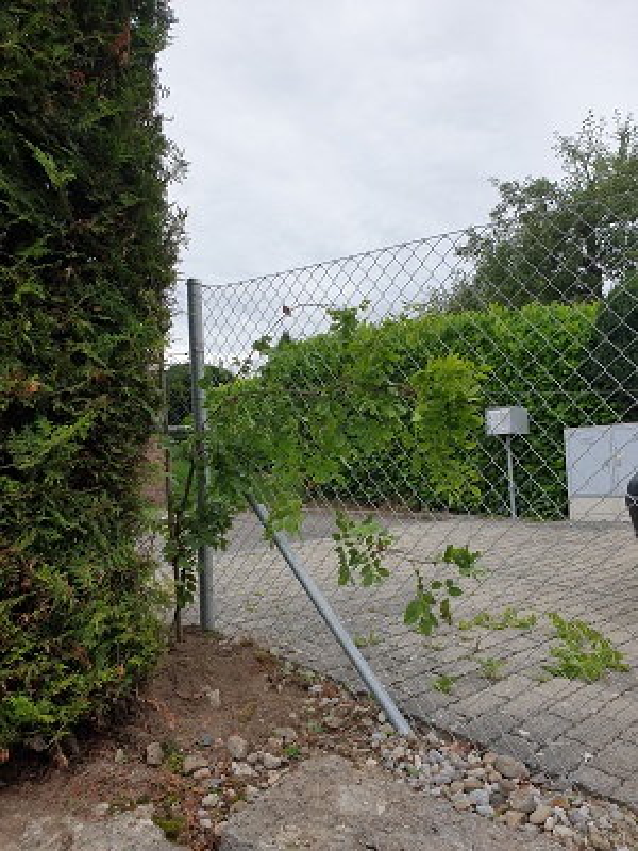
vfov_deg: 67.3
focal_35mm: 26
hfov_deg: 53.1
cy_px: 426
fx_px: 639
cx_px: 319
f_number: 2.4
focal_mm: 4.3
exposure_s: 1/1167
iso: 50
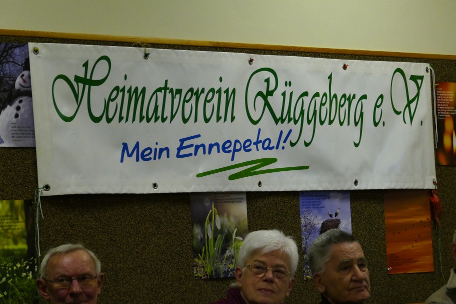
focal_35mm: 146
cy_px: 149
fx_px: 1848
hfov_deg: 14.1
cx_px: 233
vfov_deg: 9.4
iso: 1250
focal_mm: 47.46
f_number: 3.9
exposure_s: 1/160
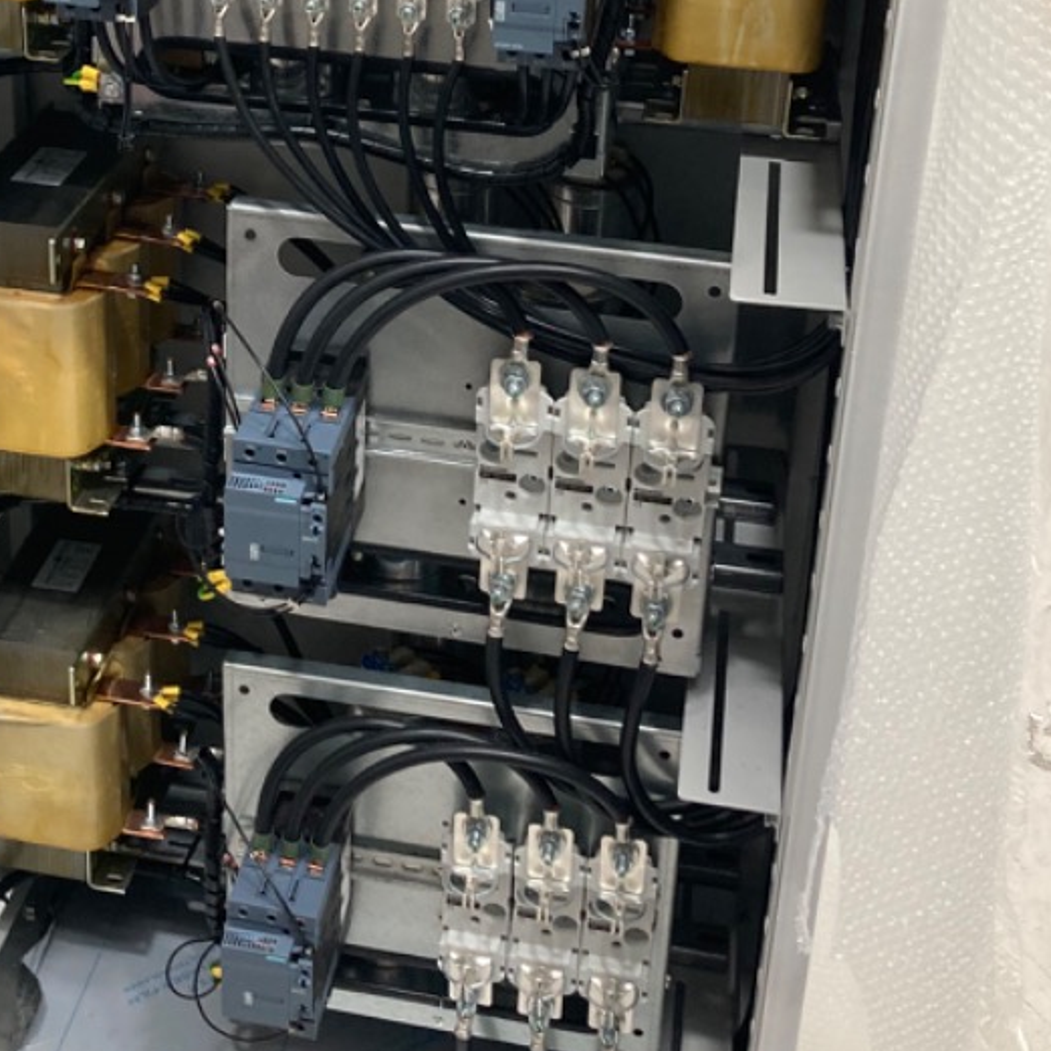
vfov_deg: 29.2
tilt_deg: -22.3
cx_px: 301
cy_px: 173
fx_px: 1958
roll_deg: -2.9
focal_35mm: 57
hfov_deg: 29.7
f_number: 1.8
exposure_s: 1/50
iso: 125
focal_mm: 3.99
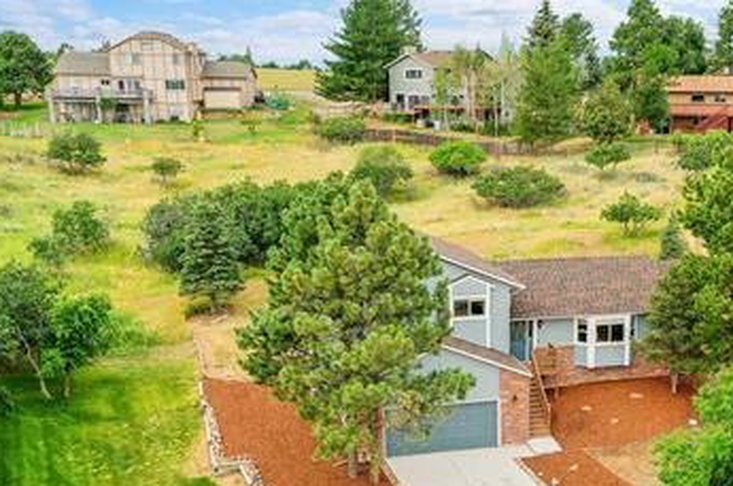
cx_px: 567
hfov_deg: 37.1
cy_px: 350
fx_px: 1057
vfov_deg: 25.7
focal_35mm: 52
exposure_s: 1/120
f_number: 4.5
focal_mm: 10.26
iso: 100
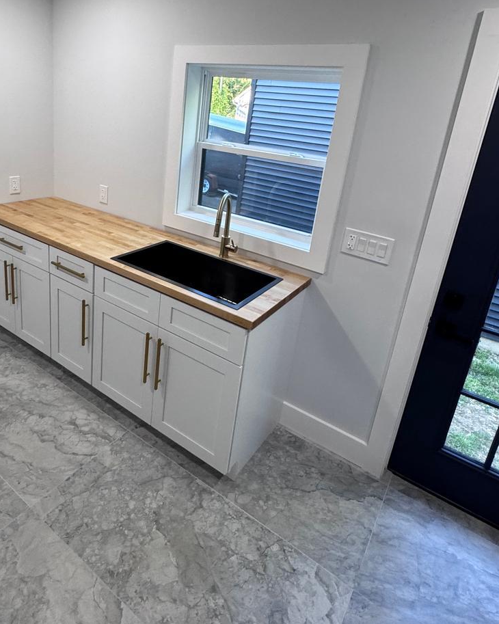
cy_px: 233
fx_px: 425
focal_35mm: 23
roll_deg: +0.1
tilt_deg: -19.9
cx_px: 184
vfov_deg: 71.4
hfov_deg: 60.0
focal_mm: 2.22
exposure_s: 1/120
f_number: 2.2
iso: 200
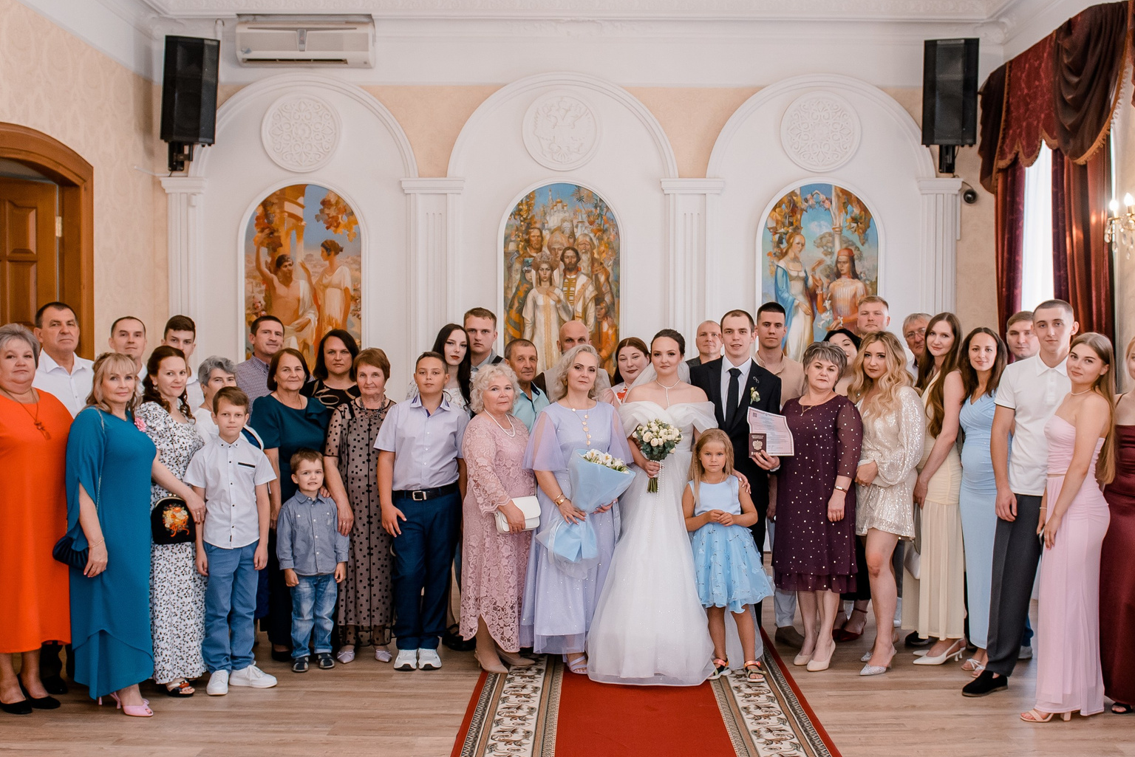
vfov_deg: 33.4
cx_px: 615
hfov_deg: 48.4
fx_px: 1261
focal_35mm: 40
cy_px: 413
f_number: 2.8
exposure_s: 1/160
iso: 800
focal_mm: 24
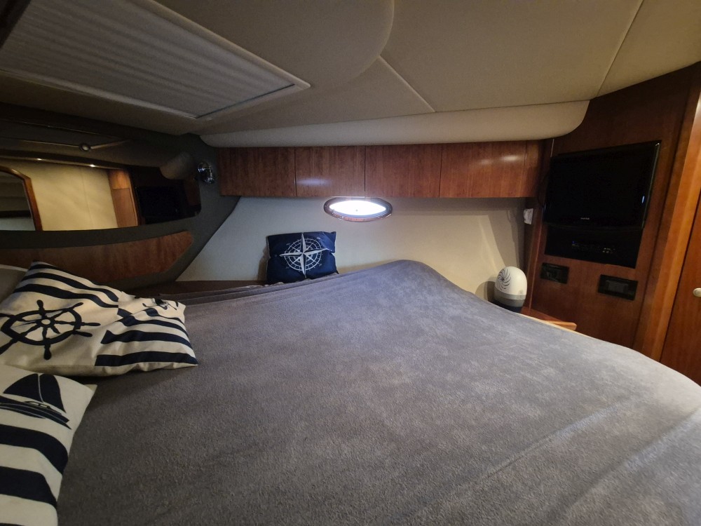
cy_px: 263
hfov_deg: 106.2
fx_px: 263
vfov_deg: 89.9
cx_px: 350
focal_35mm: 13
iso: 1250
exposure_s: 1/25
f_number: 2.2
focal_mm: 2.2
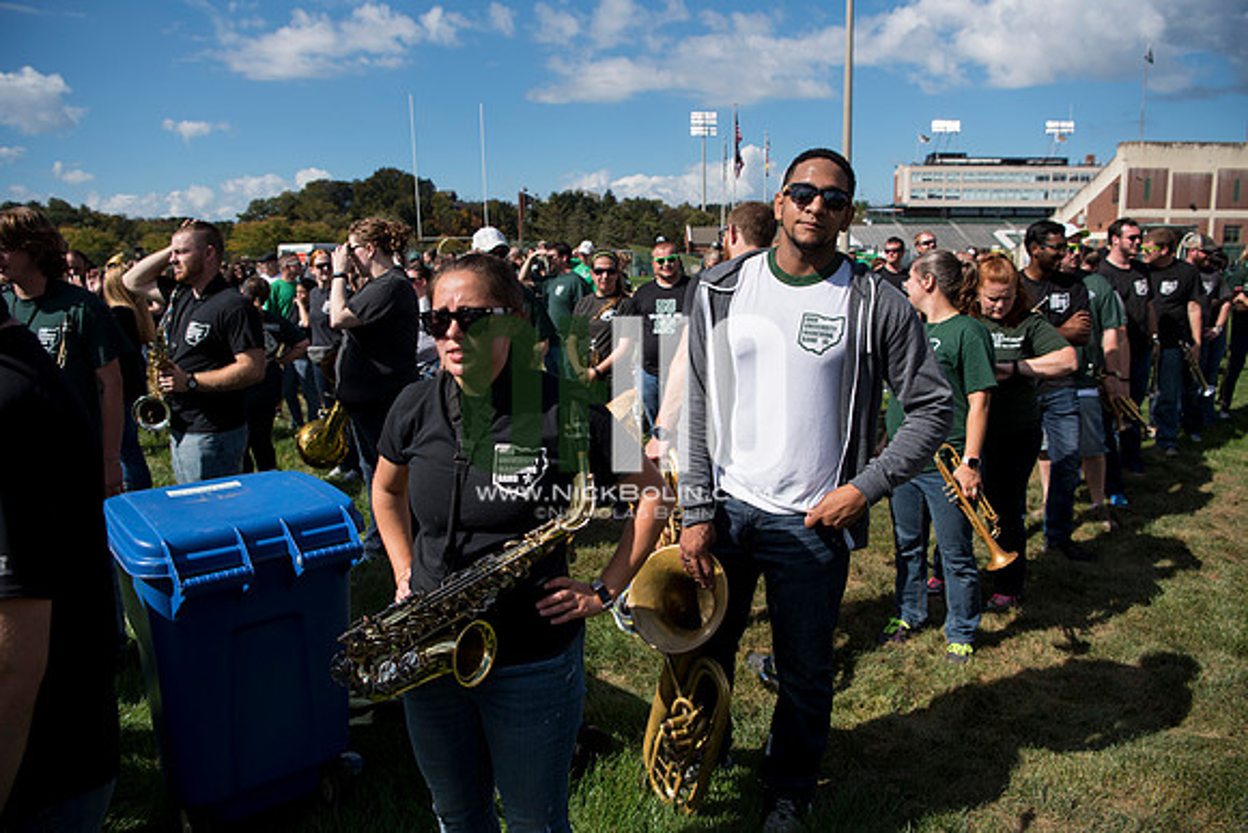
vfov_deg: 53.2
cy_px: 416
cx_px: 624
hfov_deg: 73.7
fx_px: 832
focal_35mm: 24
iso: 250
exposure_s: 1/2500
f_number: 4.5
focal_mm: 24
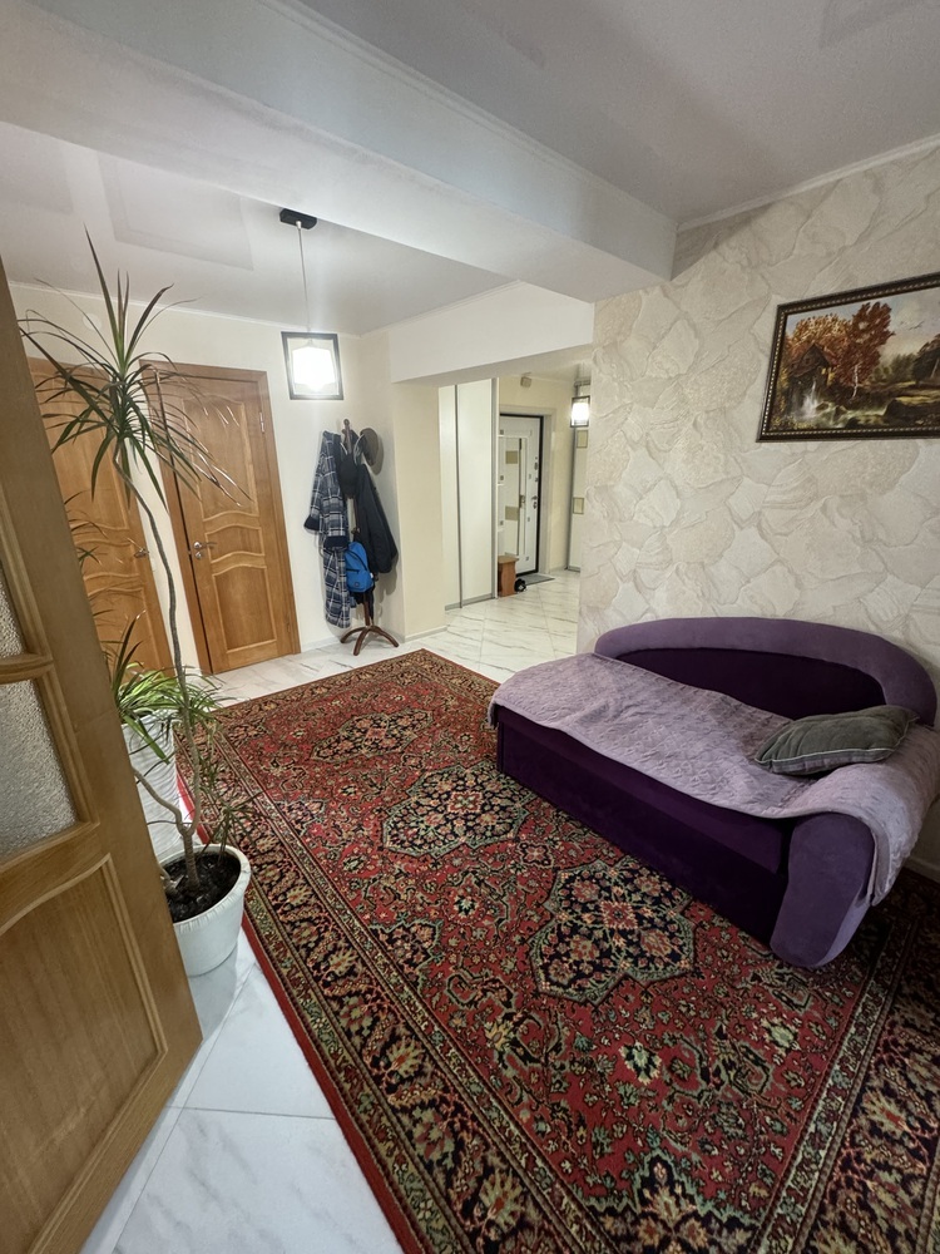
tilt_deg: -19.0
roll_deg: +0.1
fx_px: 507
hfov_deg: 85.7
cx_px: 470
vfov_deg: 102.1
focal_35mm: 14
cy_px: 627
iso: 500
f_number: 2.2
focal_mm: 2.22
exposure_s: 1/50
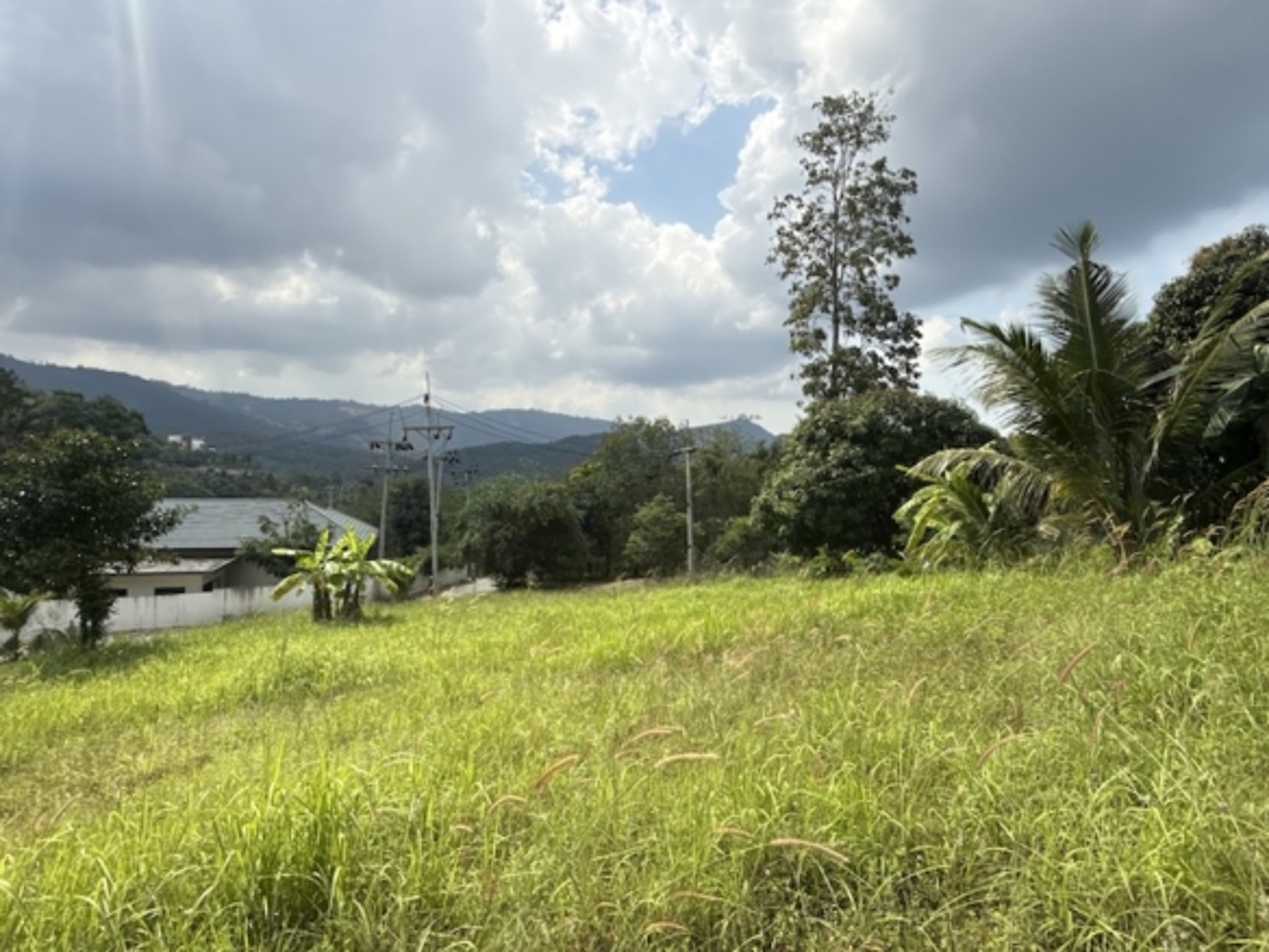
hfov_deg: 102.1
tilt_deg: -0.7
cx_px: 634
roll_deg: -1.5
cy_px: 476
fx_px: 513
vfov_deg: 85.7
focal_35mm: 14
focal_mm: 2.22
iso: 50
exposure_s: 1/2165
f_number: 2.2
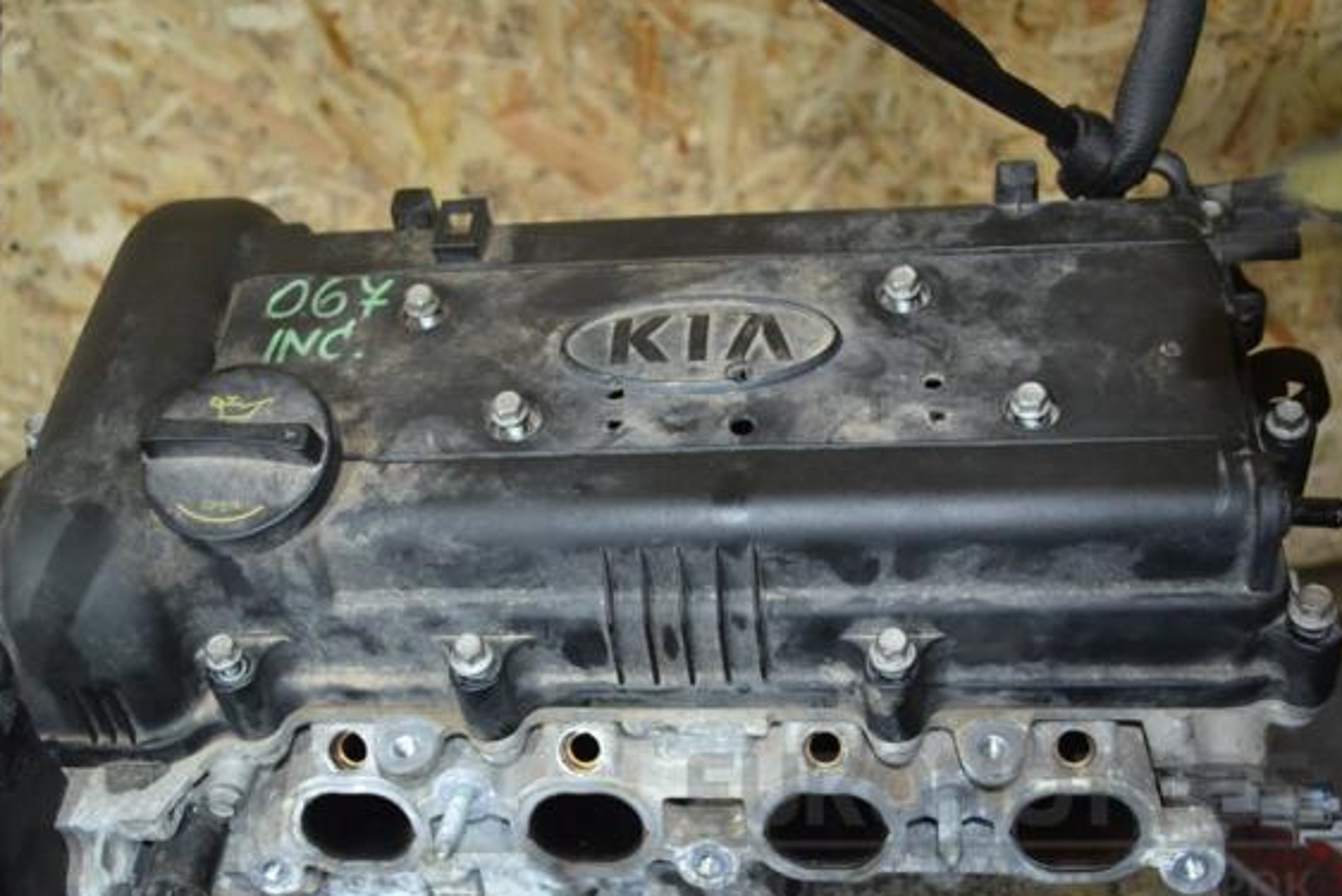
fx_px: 1790
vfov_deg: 28.1
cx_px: 642
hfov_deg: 41.1
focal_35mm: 48
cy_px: 471
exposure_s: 1/60
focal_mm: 30
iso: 1600
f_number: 4.5
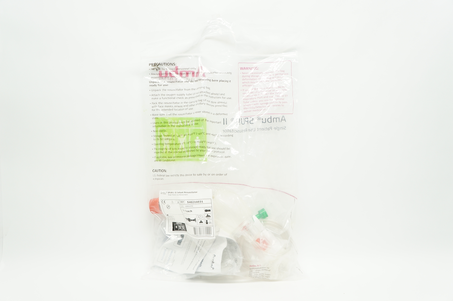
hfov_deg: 57.3
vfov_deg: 39.9
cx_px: 226
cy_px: 150
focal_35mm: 33
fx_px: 415
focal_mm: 22
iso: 400
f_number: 5.6
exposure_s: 1/60
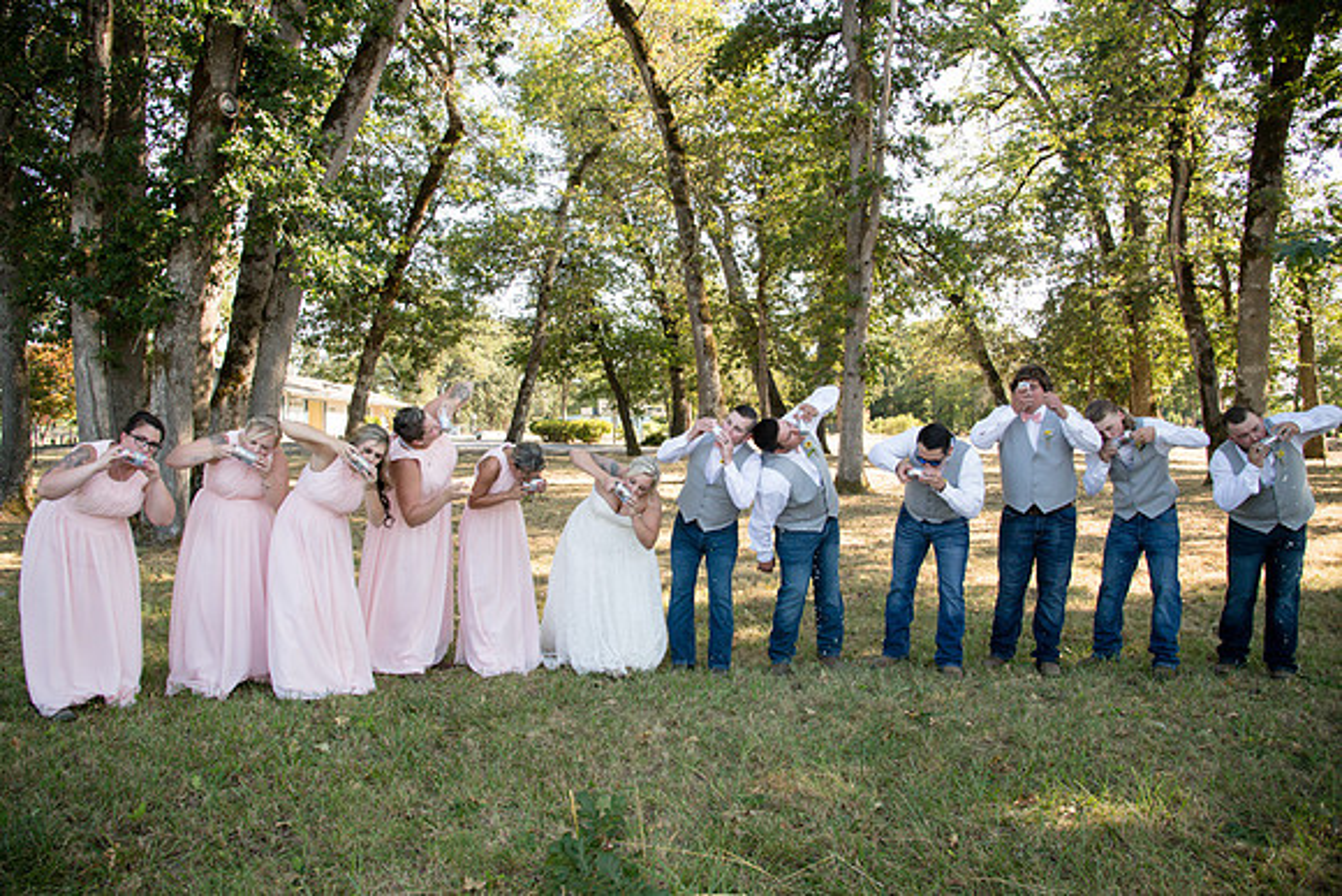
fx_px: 919
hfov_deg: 72.3
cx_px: 661
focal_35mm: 25
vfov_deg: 52.0
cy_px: 448
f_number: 9
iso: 2000
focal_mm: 24
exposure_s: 1/320
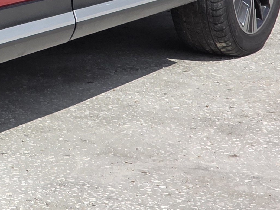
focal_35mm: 267
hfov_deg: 7.2
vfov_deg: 5.5
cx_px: -216
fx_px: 2159
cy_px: -105
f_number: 2.4
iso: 50
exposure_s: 1/2517
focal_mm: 7.9
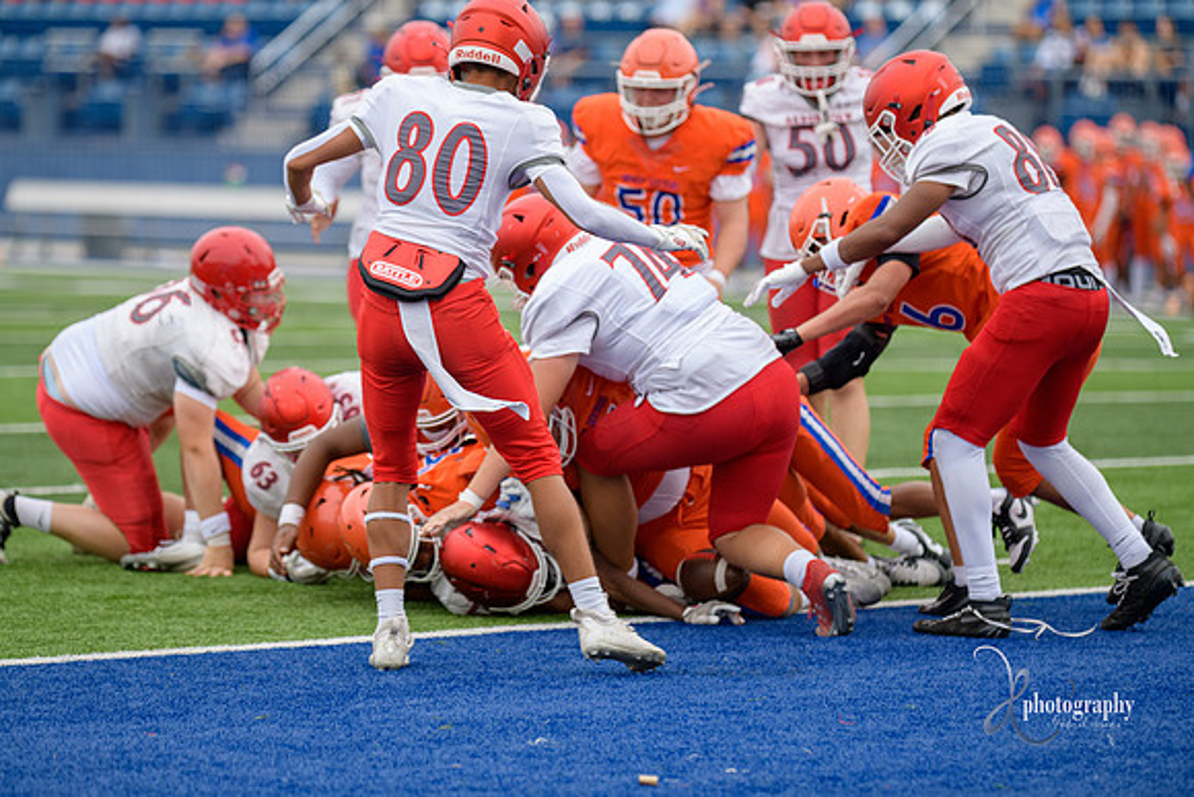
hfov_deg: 10.5
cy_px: 398
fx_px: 6469
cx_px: 597
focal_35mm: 195
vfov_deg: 7.0
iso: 1100
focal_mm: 195
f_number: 2.8
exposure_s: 1/800
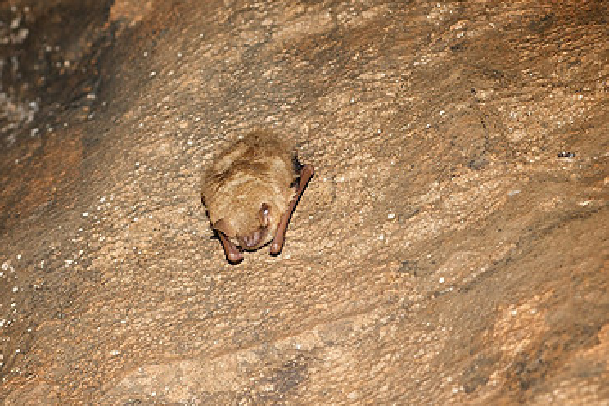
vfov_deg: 11.7
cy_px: 287
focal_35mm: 117
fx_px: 1979
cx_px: 260
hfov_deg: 17.5
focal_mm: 50
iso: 200
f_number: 6.3
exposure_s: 1/80
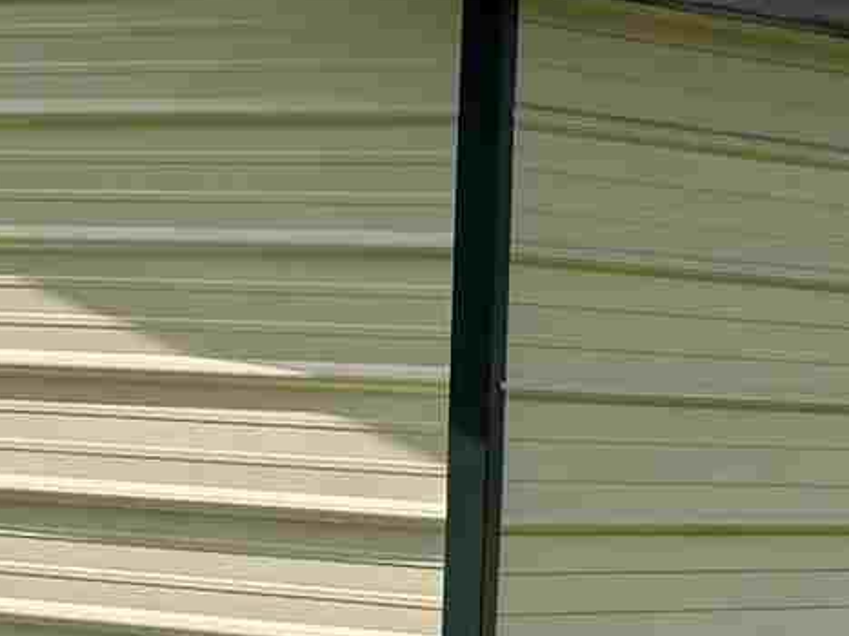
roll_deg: -2.7
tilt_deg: -1.9
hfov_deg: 12.3
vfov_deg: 9.4
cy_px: 538
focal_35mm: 158
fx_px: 3874
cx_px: 887
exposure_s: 1/4405
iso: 100
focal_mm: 6.76
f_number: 1.78
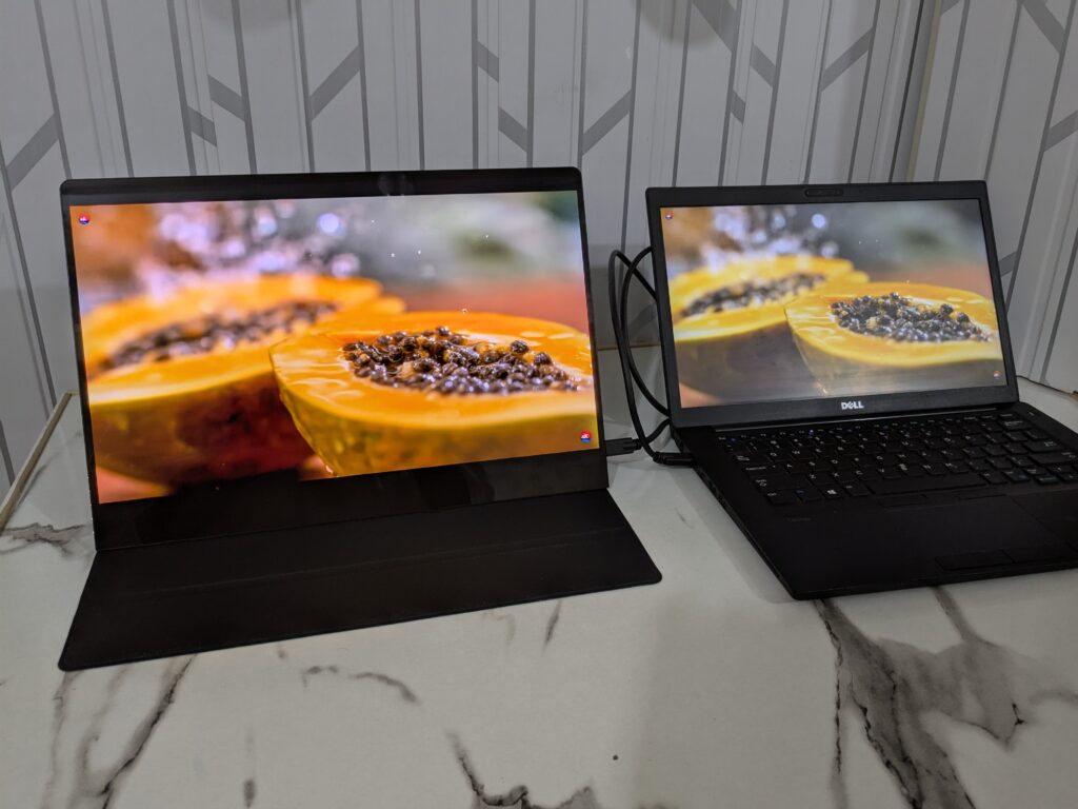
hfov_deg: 65.3
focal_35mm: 27
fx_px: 841
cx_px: 539
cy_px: 404
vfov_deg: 51.4
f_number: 1.73
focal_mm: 4.38
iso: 59
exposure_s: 1/120
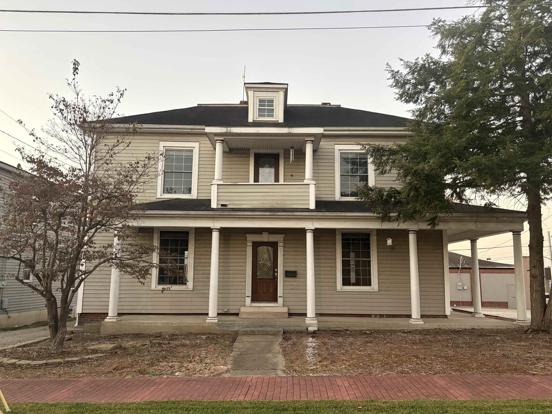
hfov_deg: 65.3
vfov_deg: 51.4
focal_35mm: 27
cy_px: 211
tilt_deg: +9.1
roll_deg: -0.5
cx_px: 277
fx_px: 431
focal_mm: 5.96
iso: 250
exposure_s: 1/60
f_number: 1.6
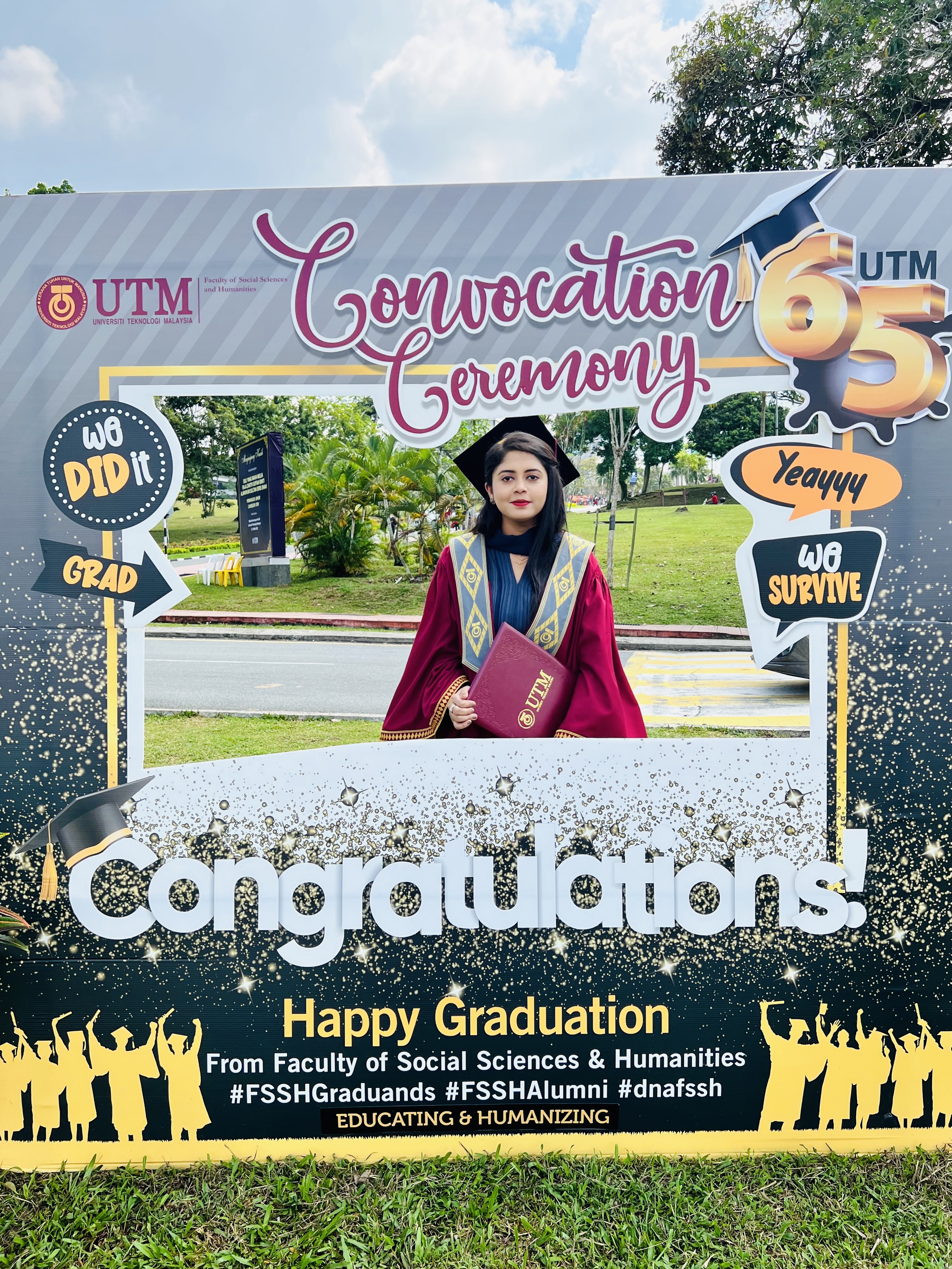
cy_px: 634
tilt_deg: -3.8
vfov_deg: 67.3
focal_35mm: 26
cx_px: 476
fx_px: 953
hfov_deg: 53.1
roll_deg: +0.8
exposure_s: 1/1838
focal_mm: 5.7
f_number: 1.5
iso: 50
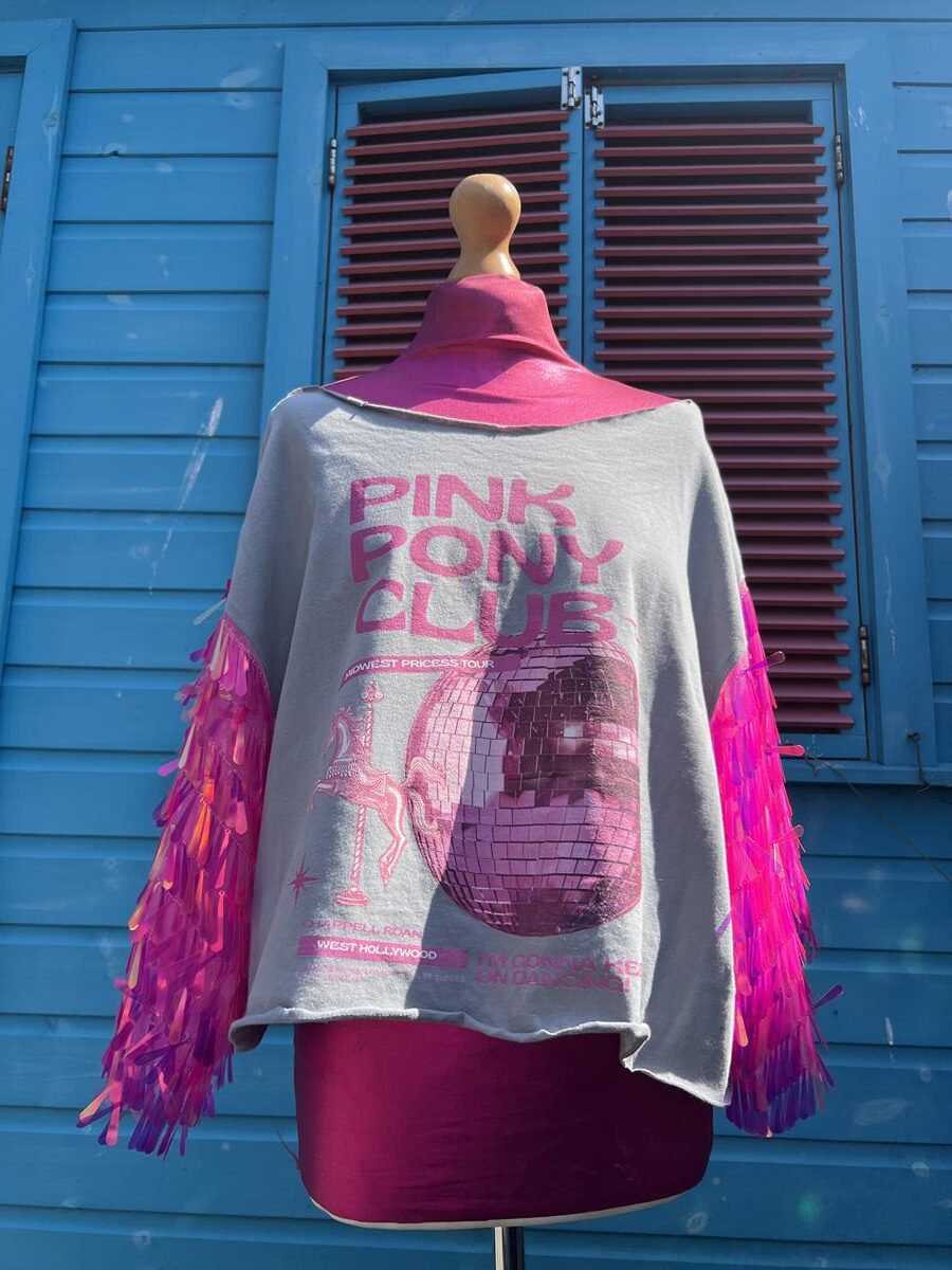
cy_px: 635
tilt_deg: +11.3
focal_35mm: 26
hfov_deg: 53.1
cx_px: 476
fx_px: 953
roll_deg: -1.7
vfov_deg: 67.3
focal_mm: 5.7
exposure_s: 1/2165
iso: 50
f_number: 1.5
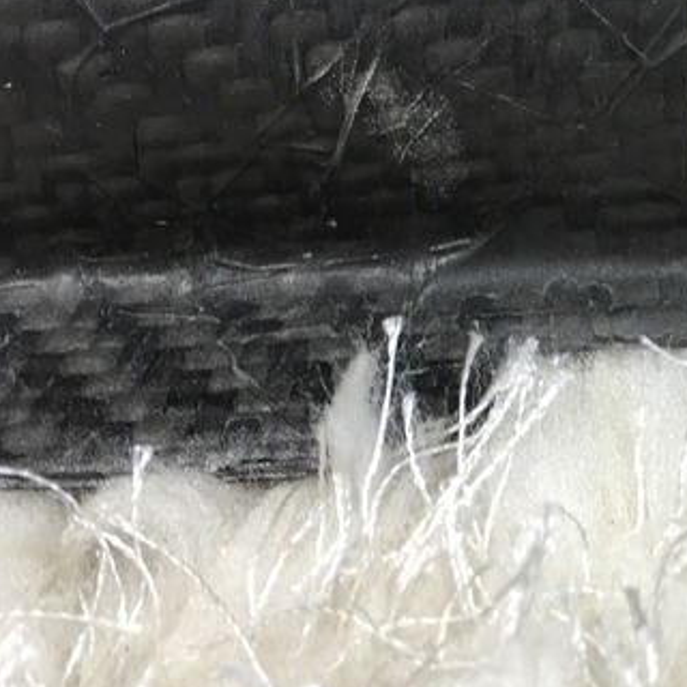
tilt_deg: -37.5
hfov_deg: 25.1
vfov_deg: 26.5
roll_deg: -0.3
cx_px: 749
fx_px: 1437
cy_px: 172
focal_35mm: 64
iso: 32
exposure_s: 1/15
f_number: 2.2
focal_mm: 4.15
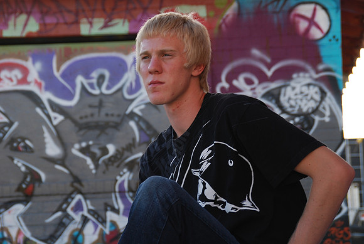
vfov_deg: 11.5
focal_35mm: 120
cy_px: 122
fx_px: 1215
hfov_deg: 17.0
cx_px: 182
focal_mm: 80
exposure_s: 1/125
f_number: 5.6
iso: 200
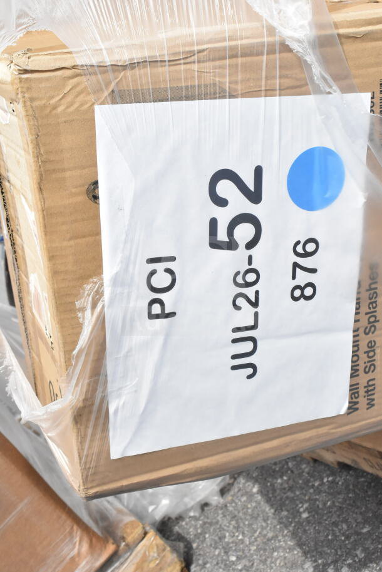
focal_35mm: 48
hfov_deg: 28.1
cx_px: 191
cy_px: 286
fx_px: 763
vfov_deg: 41.1
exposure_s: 1/640
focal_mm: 32
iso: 1600
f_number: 13
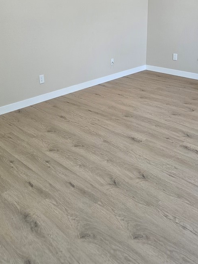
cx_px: 95
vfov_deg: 49.7
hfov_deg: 39.7
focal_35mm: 36
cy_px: 74
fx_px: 274
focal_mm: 6.3
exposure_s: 1/120
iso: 125
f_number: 1.7
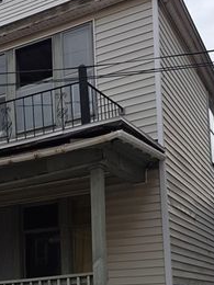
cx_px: 42
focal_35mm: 59
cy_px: 246
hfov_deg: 24.4
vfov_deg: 31.4
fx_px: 486
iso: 12
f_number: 1.7
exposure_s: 1/611
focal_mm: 6.25
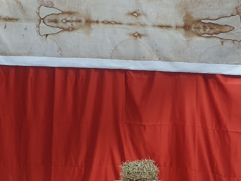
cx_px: 182
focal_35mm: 56
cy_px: 26
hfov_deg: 33.6
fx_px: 390
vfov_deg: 25.5
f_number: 2.4
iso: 400
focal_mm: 4.32
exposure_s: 1/50
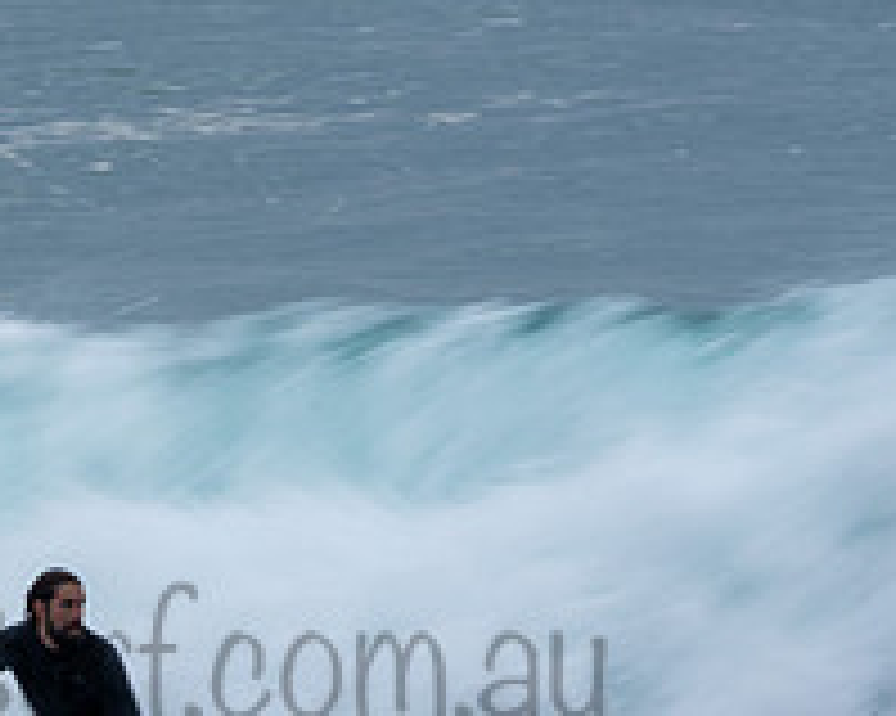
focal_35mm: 2053
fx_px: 54415
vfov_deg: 0.8
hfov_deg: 0.9
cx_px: 131
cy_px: 615
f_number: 29
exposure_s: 1/25
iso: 100
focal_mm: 500
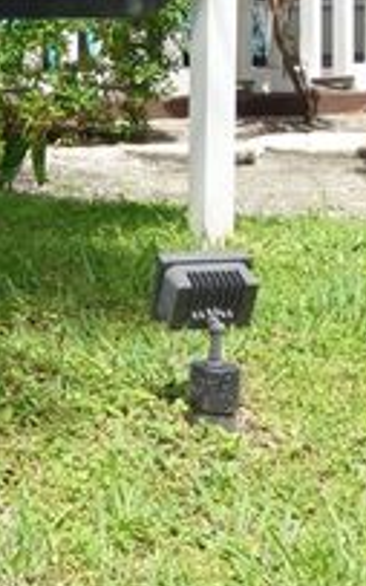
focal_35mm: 90
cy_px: 55
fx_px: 1435
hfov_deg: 12.9
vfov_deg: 22.5
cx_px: -329
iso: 125
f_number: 5.6
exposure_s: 1/200
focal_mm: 10.4
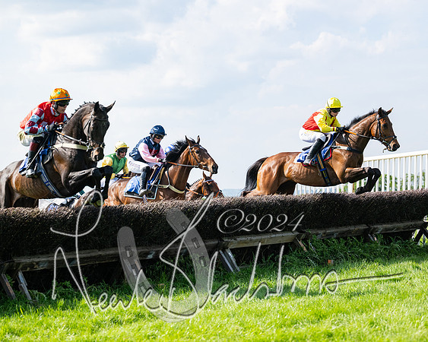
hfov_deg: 24.2
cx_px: 214
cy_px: 171
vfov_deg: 19.4
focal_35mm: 79
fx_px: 999
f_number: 3.2
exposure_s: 1/4000
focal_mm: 70
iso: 400
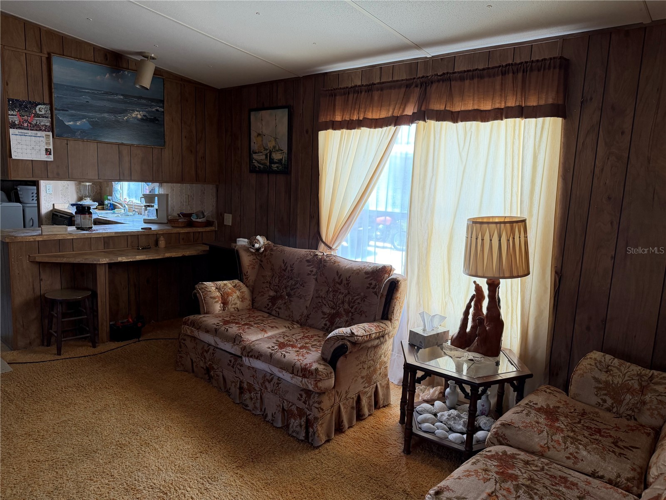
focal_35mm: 24
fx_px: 462
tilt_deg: -8.7
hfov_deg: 71.6
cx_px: 333
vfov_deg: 56.8
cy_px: 250
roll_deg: -2.3
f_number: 1.78
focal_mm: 6.76
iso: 160
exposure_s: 1/121
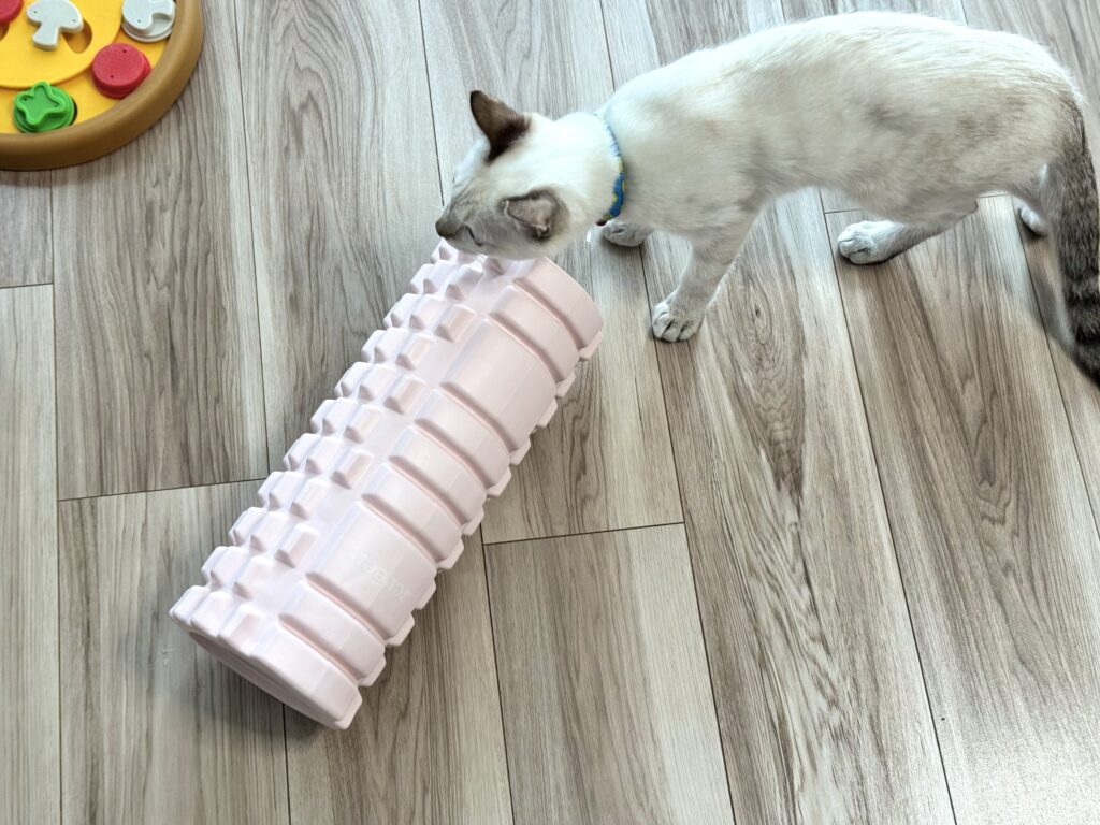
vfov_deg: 30.3
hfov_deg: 39.7
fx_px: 1525
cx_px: 550
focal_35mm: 48
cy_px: 412
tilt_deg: -69.2
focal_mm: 6.76
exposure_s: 1/113
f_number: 1.78
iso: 100
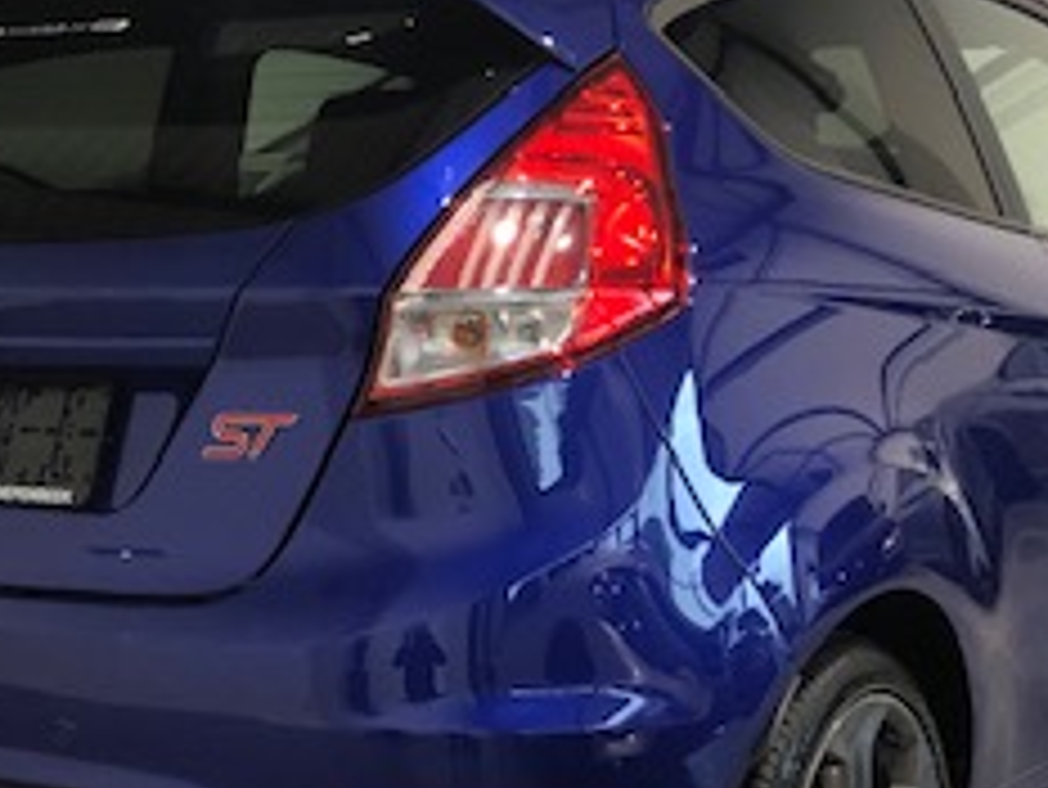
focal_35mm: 77
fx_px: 2332
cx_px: 400
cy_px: 459
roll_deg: +0.7
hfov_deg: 25.3
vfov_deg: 19.1
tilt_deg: -6.5
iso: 50
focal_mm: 3.99
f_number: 1.8
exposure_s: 1/17
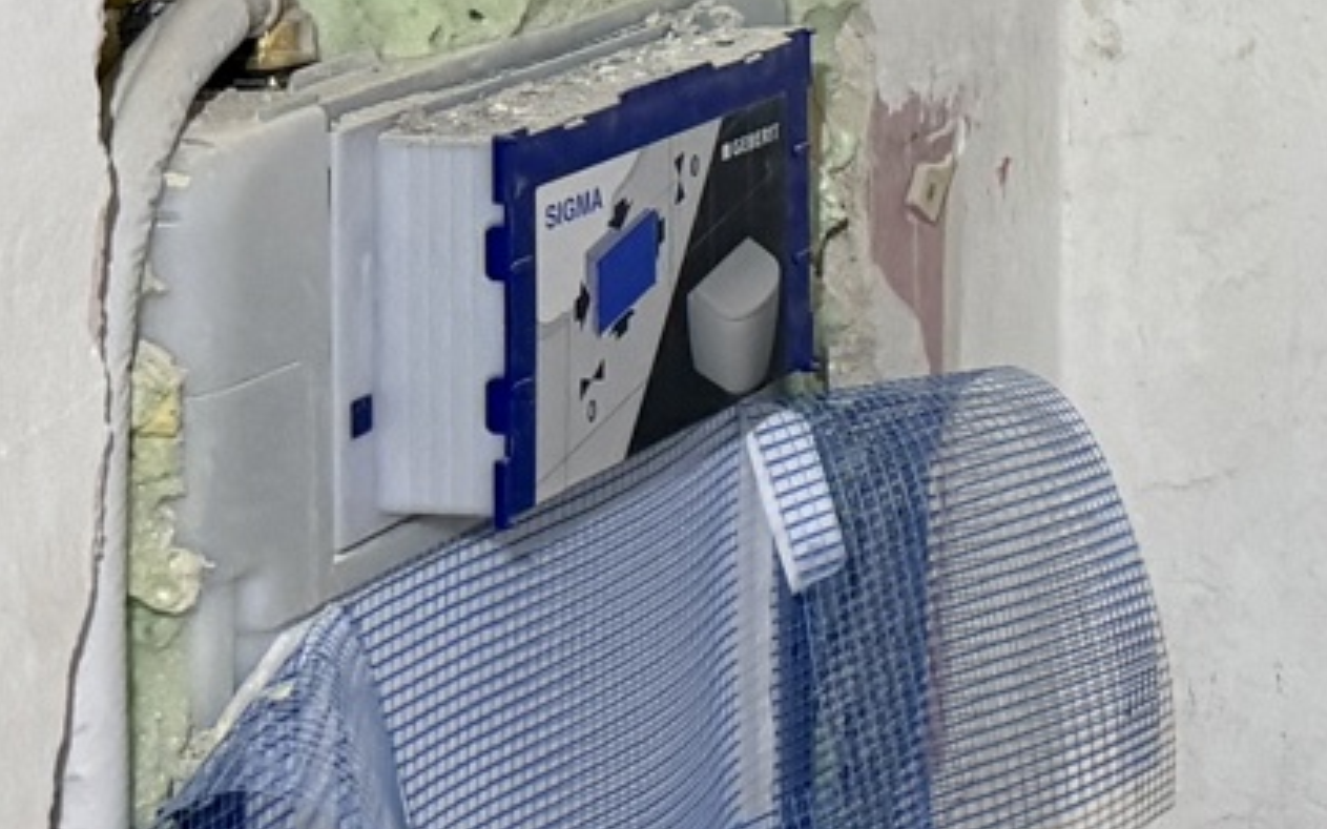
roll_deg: +0.7
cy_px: -785
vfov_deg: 10.4
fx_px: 4195
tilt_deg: -0.7
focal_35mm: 116
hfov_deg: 15.3
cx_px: 2465
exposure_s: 1/60
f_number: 1.78
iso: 250
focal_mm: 6.76
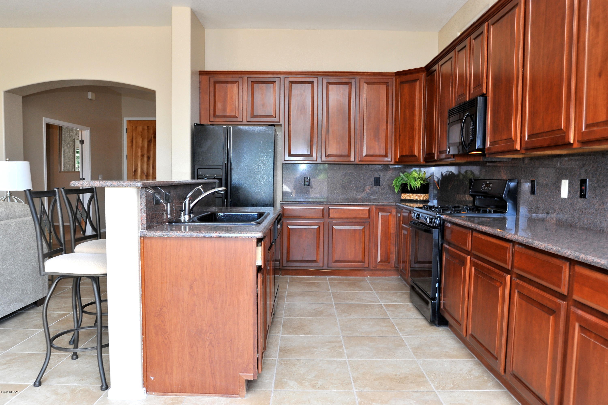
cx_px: 304
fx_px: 473
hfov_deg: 65.5
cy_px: 202
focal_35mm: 28
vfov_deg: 46.3
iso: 640
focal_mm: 28
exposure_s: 1/30
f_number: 8
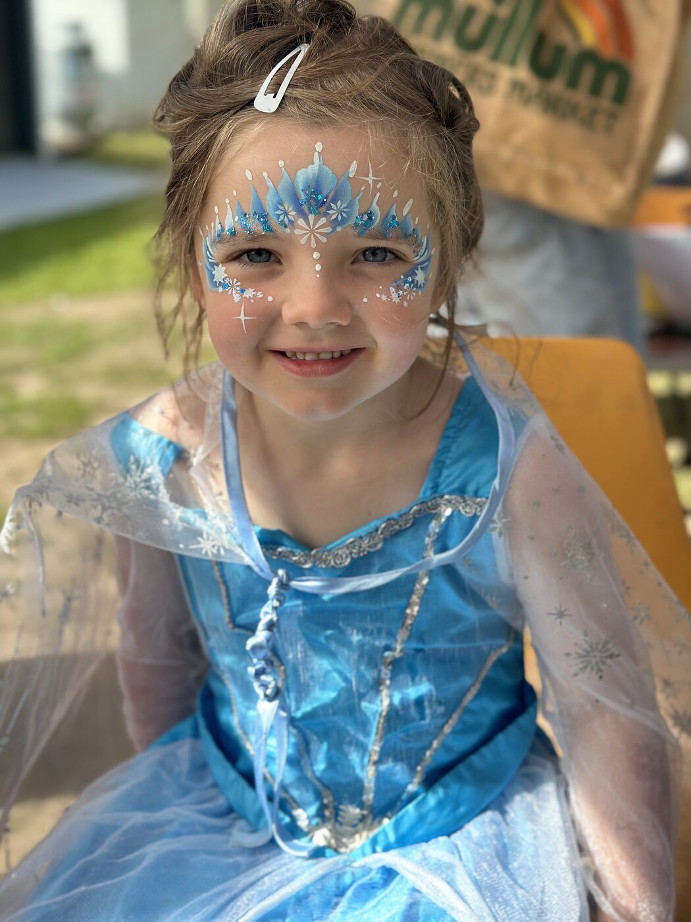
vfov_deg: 39.7
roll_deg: +0.1
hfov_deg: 30.3
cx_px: 346
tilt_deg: -16.7
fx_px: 1278
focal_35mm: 48
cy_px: 461
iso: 80
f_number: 1.78
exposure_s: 1/1667
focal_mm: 6.86
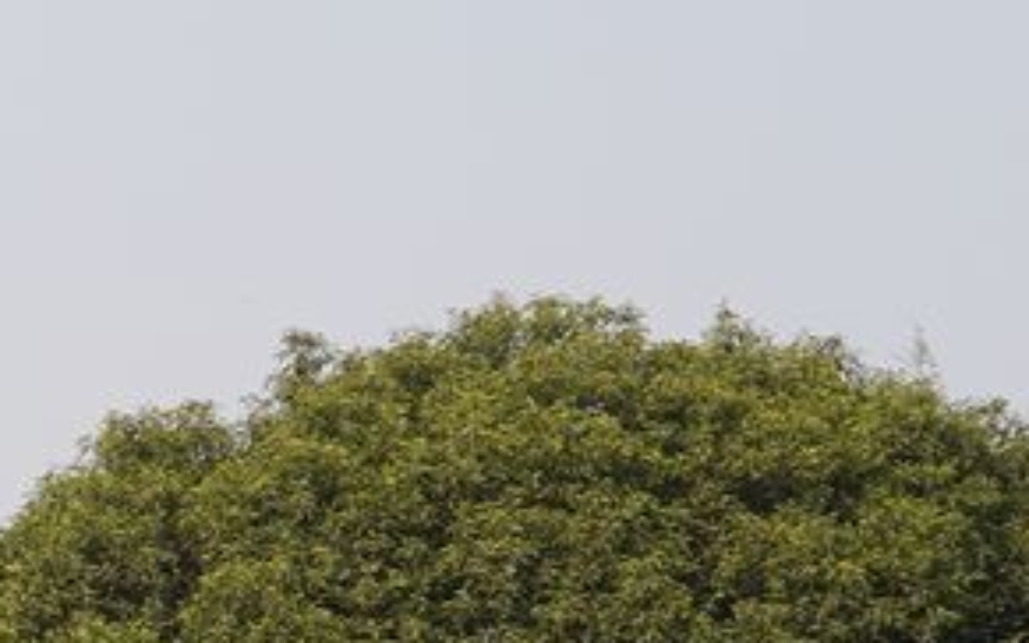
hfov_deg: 9.1
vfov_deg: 7.4
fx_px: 4712
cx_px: -2362
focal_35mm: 168
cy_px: 1388
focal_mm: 24
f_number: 11
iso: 100
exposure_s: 1/100
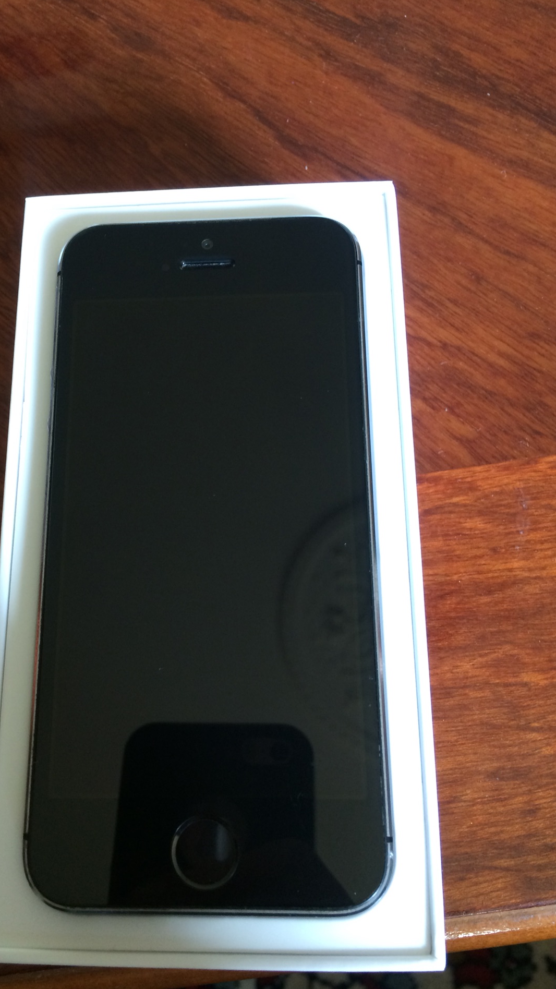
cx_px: 219
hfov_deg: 36.5
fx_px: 839
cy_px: 496
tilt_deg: -74.1
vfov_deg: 61.0
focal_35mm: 32
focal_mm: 4.15
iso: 160
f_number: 2.2
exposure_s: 1/33
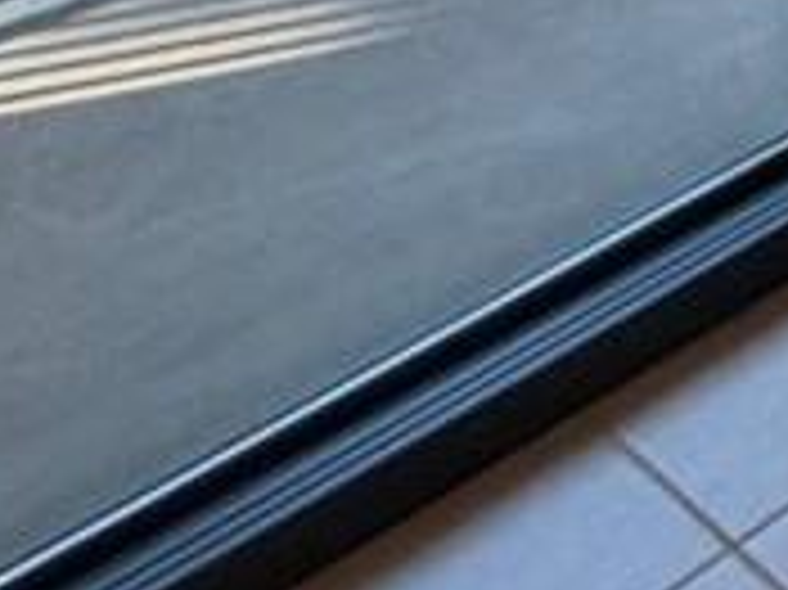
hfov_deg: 13.8
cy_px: -1058
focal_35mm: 82
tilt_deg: -2.2
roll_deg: +0.6
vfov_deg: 11.9
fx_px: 1865
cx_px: 2031
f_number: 2.2
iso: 80
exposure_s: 1/120
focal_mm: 2.22
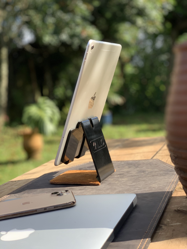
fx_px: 375
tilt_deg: -7.1
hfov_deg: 28.0
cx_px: 94
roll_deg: +2.4
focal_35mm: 52
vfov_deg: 36.8
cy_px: 124
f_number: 2.4
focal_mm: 6
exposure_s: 1/285
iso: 16
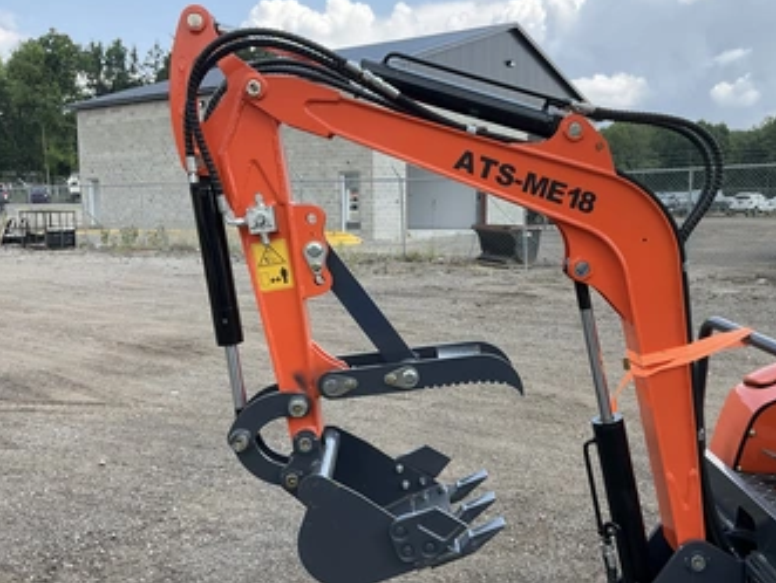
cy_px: 300
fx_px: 785
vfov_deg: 40.8
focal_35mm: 35
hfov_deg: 52.4
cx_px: 443
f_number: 1.8
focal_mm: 3
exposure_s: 1/509
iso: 25
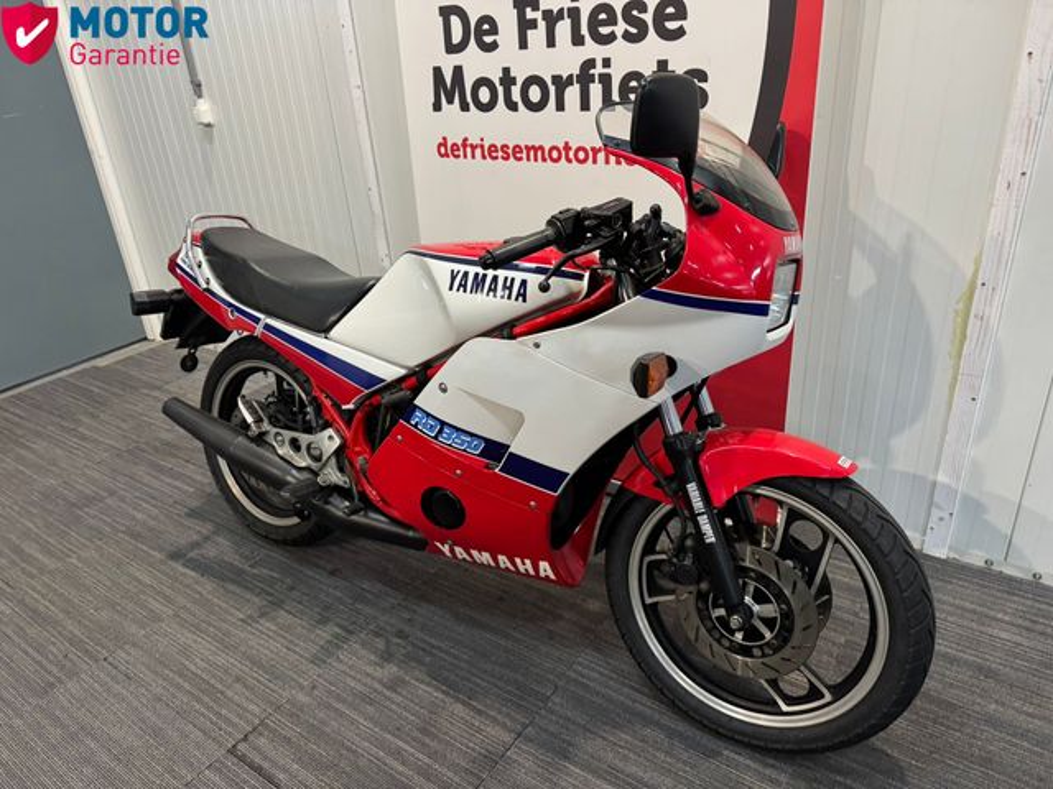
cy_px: 394
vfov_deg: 56.8
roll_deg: +6.6
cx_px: 526
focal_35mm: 24
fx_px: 730
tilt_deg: -25.9
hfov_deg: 71.6
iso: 320
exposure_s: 1/50
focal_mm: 6.76
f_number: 1.78
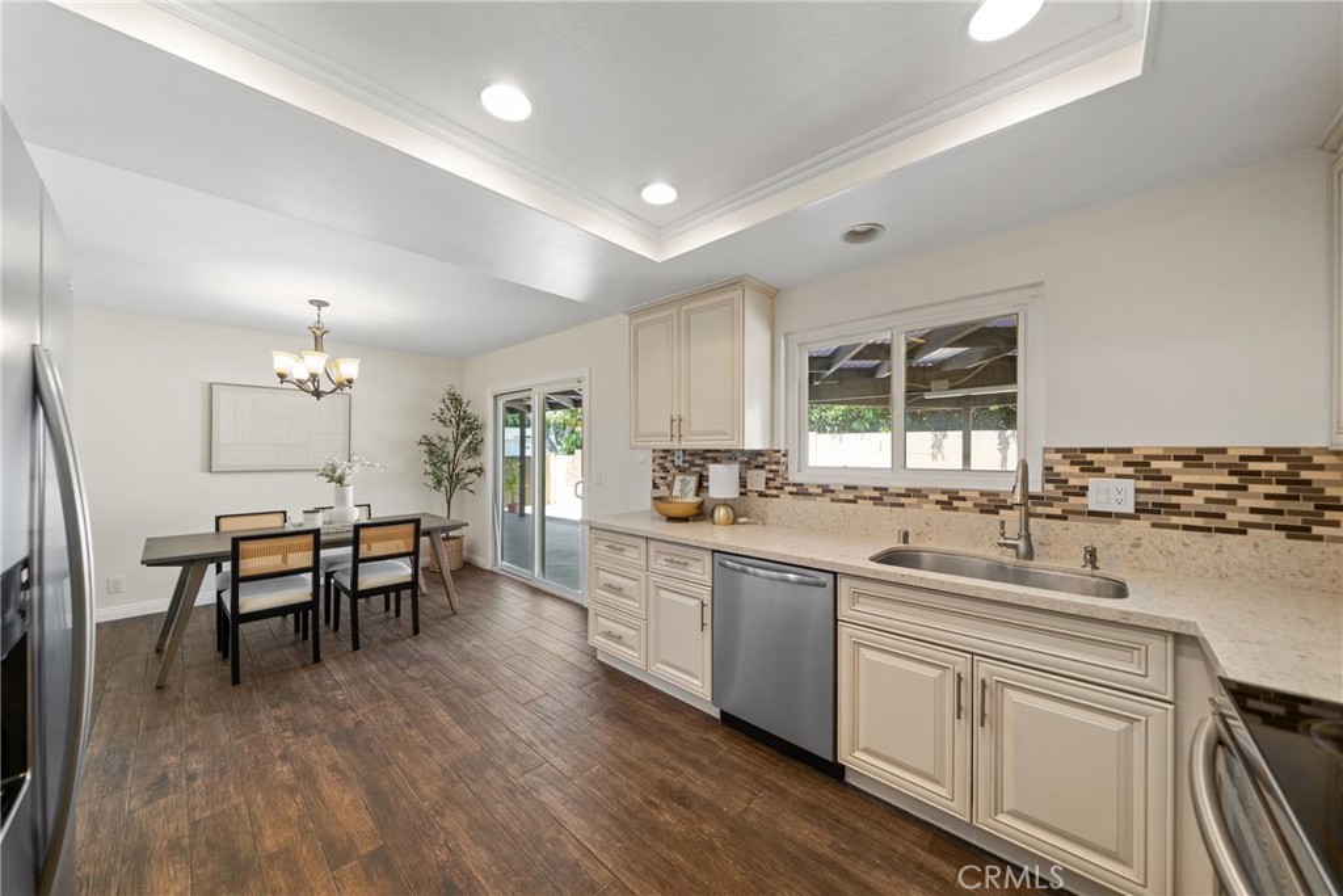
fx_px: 448
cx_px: 672
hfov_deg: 112.6
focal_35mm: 12
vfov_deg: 90.0
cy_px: 448
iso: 800
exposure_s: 1/30
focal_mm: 12
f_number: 5
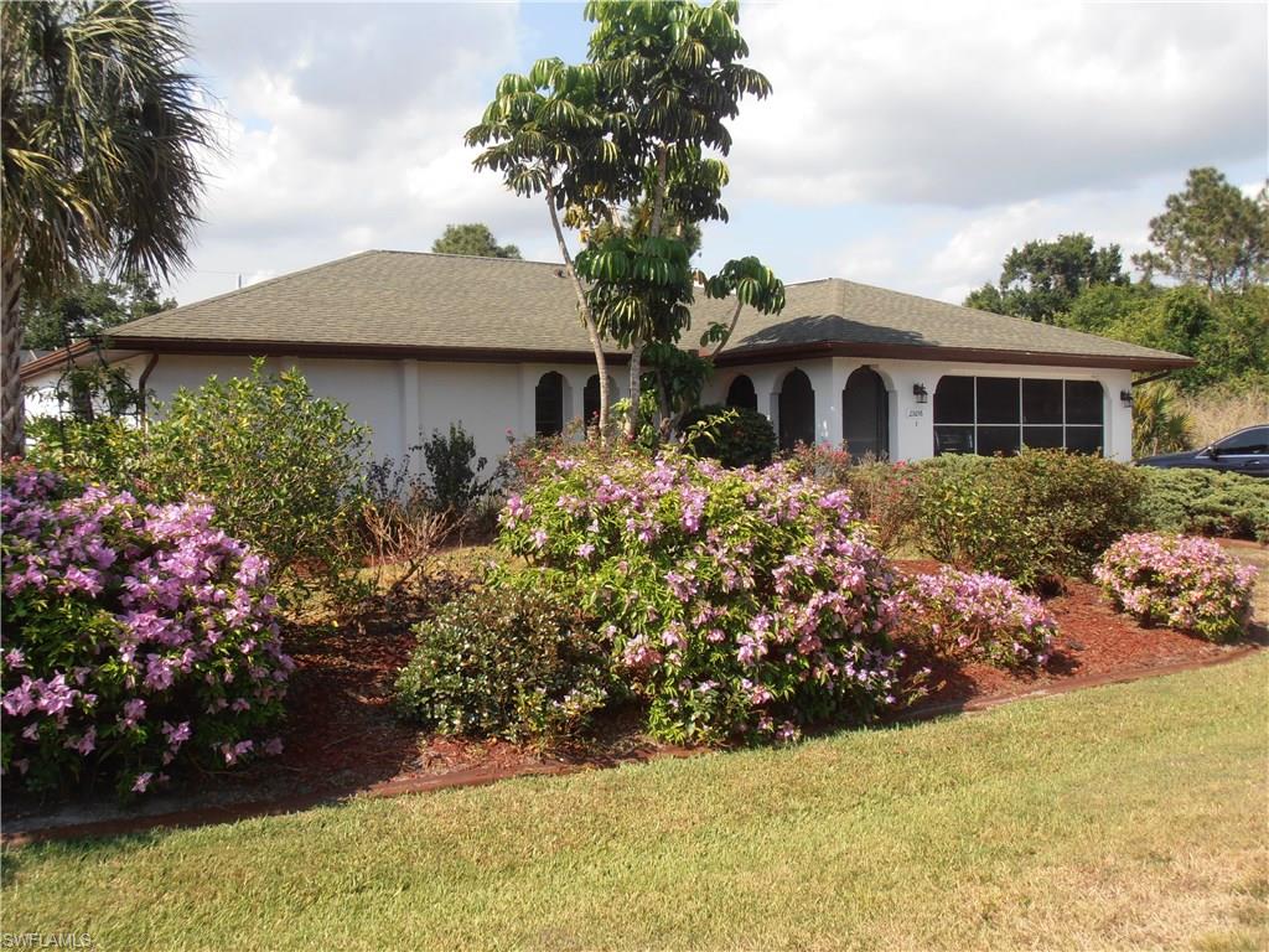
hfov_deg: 50.1
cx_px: 634
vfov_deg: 38.7
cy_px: 476
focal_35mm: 37
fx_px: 1356
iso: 80
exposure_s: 1/640
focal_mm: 6.61
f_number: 3.9
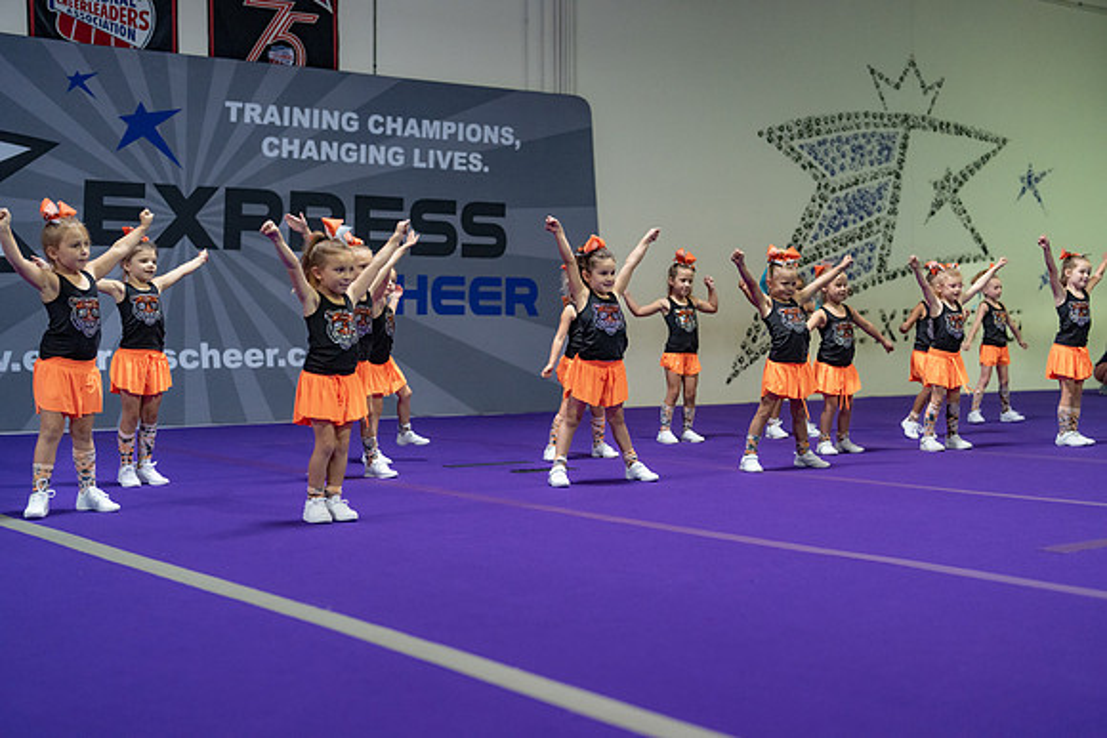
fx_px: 1538
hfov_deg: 39.6
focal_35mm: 50
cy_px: 369
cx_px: 554
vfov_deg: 27.0
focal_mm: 50
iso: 3200
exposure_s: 1/1000
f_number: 1.8
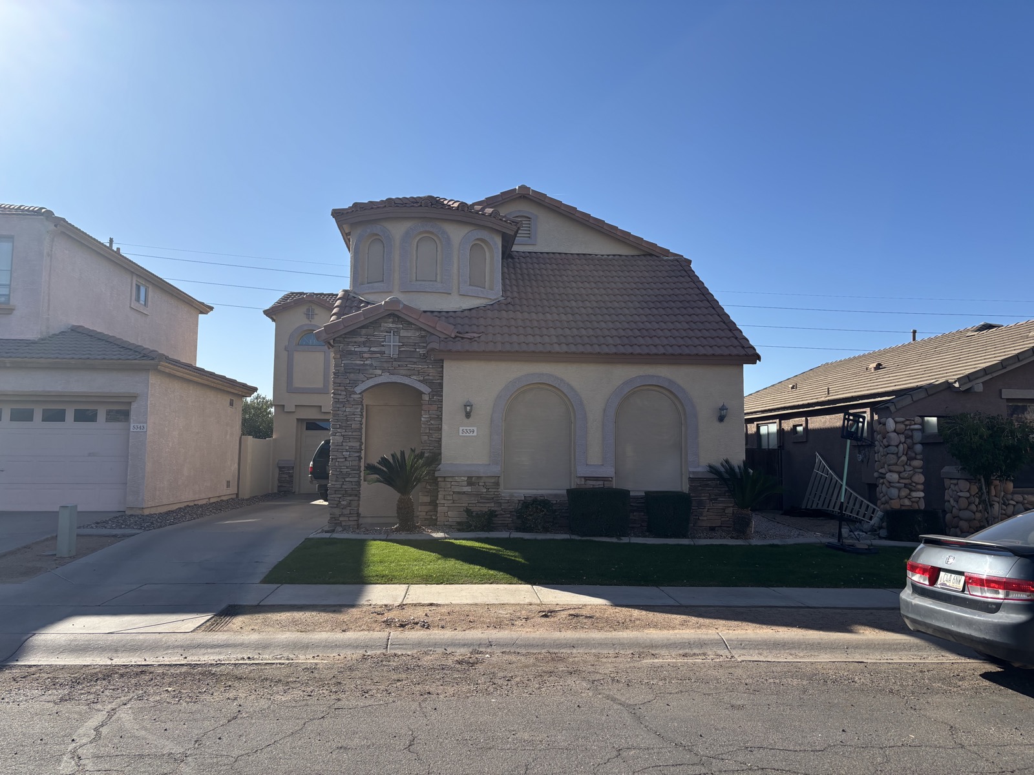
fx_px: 777
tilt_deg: +3.5
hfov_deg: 67.3
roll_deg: +0.0
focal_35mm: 26
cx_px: 517
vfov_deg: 53.1
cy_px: 388
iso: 50
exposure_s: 1/3413
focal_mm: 5.96
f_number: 1.6
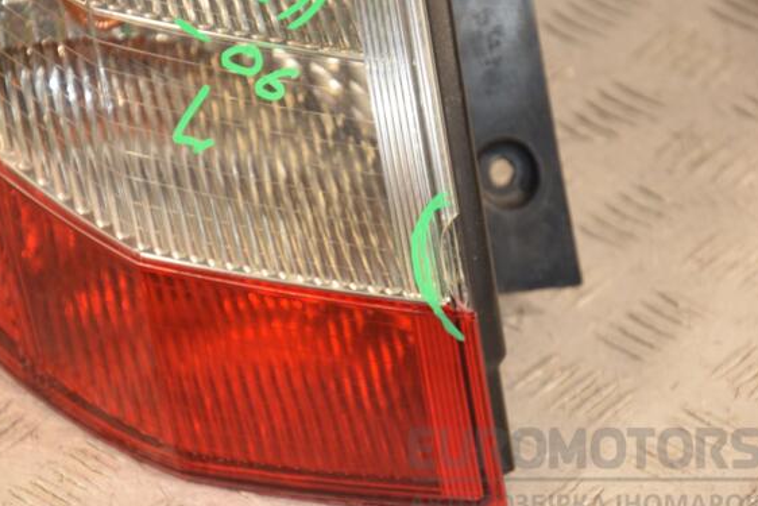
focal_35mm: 157
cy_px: 269
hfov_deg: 13.1
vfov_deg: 8.7
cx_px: 383
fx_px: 3306
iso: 800
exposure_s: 1/100
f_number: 5.6
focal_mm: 98
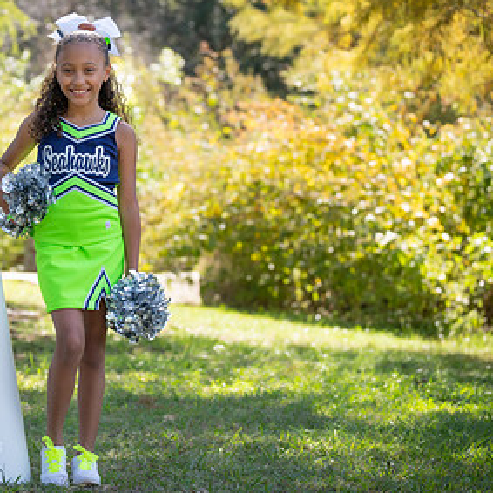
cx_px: 58
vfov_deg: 13.4
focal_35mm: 130
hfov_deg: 13.3
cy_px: 235
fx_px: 2095
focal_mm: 70
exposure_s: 1/400
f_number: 2.8
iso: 100
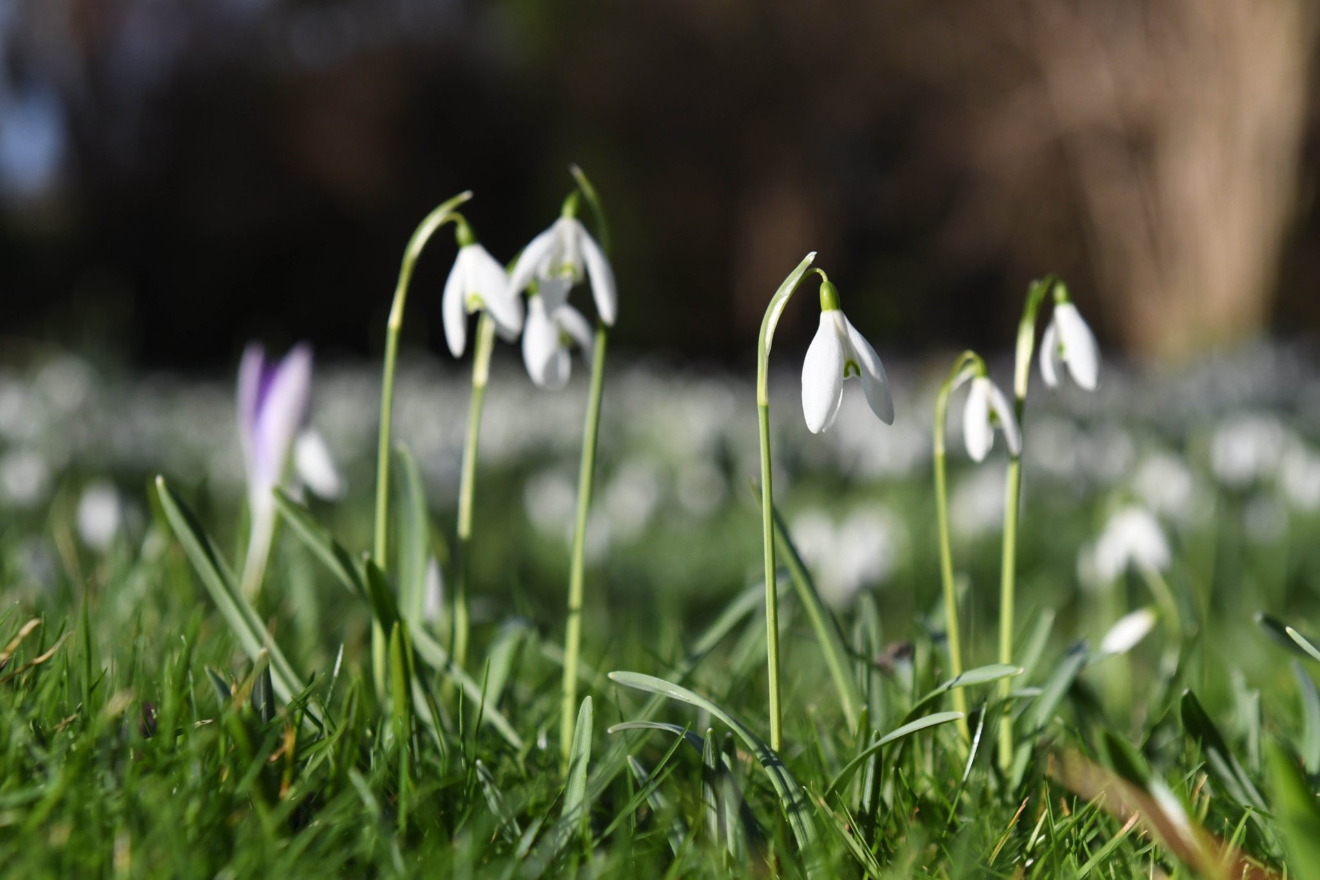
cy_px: 440
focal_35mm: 105
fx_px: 3849
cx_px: 660
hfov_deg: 19.5
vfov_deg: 13.0
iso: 1000
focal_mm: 70
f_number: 5
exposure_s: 1/5000
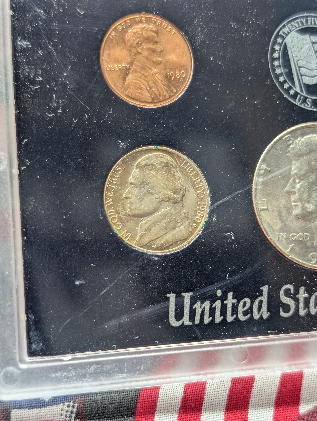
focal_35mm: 49
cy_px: 210
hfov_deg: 29.7
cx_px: 158
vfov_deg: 38.9
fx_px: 597
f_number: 1.68
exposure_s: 1/58.5
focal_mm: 6.9
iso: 157
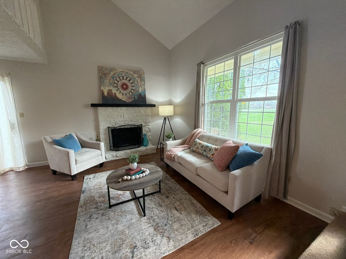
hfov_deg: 102.1
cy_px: 130
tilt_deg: -8.5
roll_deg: +0.0
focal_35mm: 14
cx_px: 173
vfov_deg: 85.7
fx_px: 140
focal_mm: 2.22
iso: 320
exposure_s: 1/121
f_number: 2.2
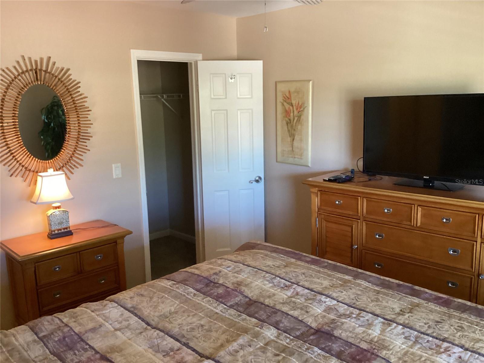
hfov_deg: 58.4
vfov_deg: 45.4
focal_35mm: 31
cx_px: 242
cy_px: 182
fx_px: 433
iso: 400
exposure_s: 1/40
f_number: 2.4
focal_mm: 3.3
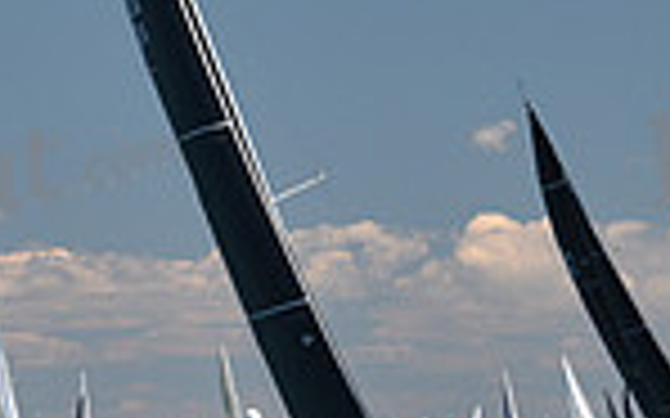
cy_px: 384
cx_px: 418
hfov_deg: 3.6
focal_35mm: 576
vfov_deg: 2.3
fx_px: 10514
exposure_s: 1/800
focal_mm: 145
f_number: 4.5
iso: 250
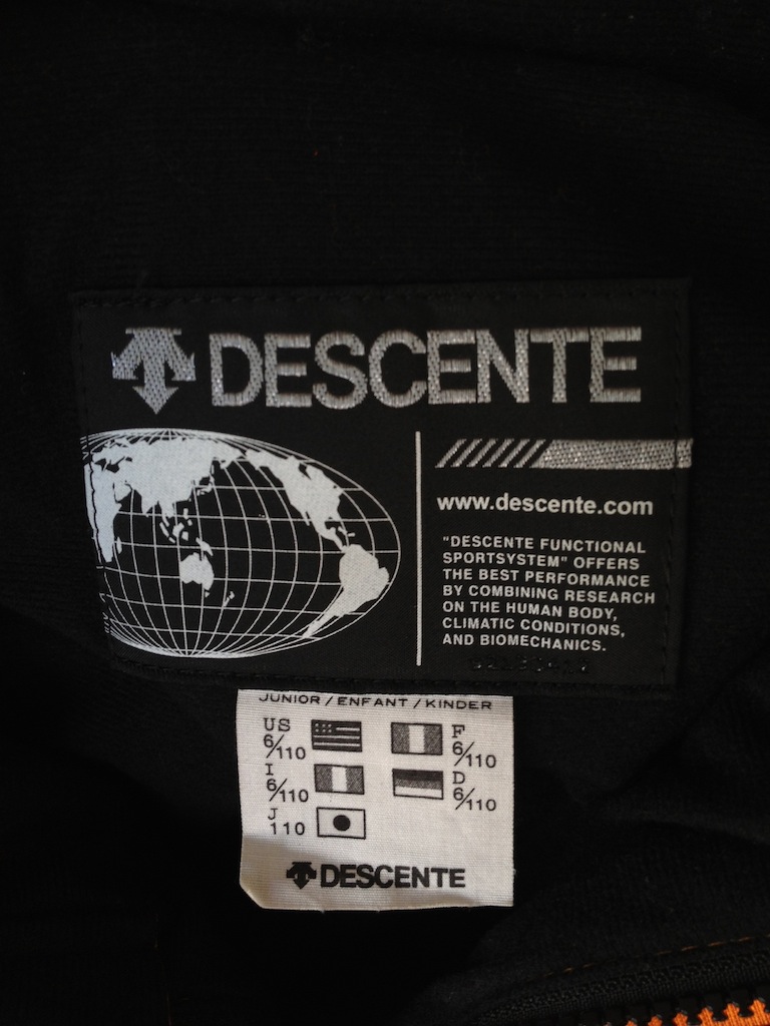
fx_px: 1038
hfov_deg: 40.7
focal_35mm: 35
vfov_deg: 52.6
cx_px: 385
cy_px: 513
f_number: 2.4
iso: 64
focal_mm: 4.28
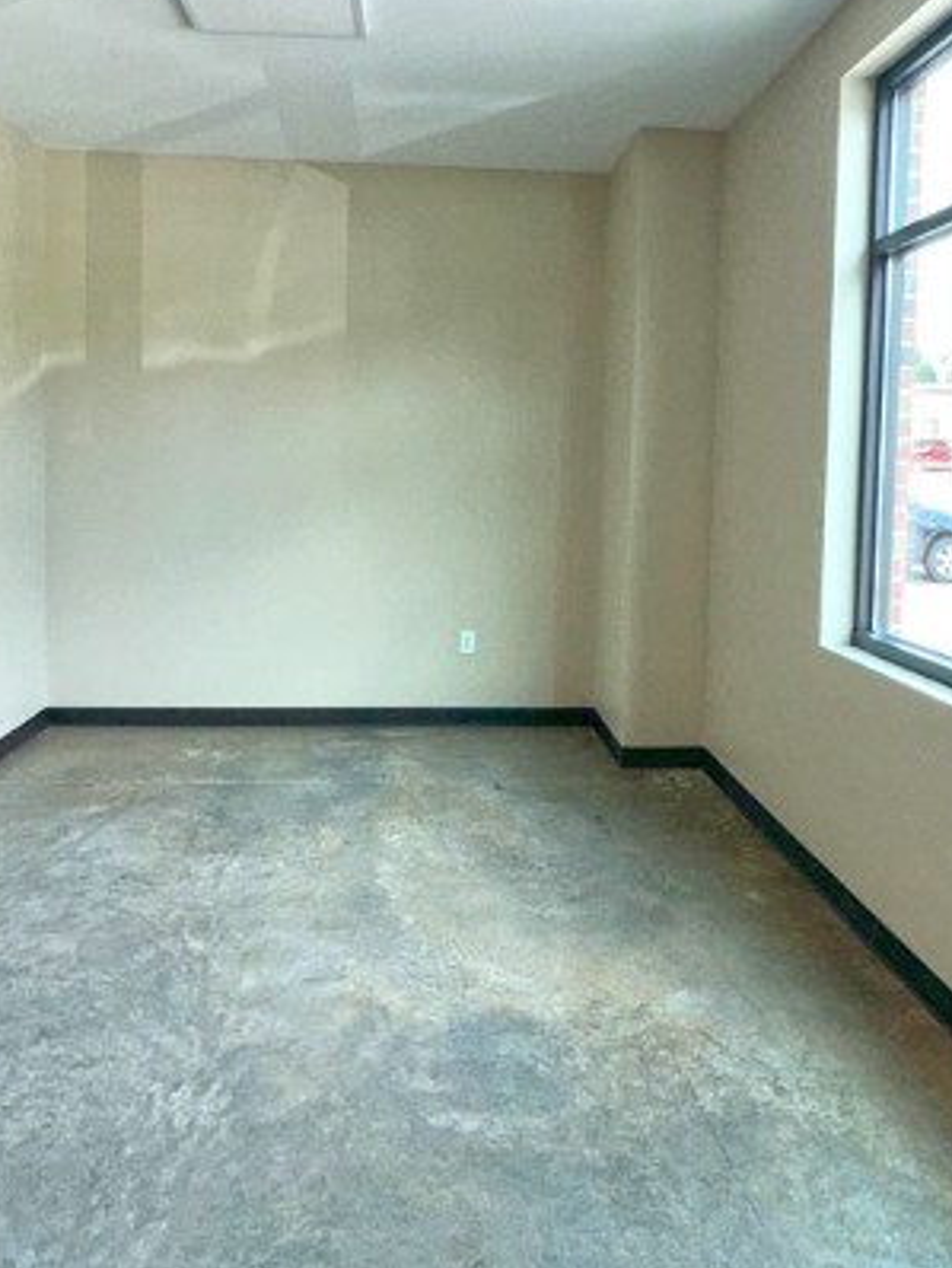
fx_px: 989
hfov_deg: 51.4
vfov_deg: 64.7
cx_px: 481
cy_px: 513
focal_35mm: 27
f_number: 2.2
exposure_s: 1/122
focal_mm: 2.22
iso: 40
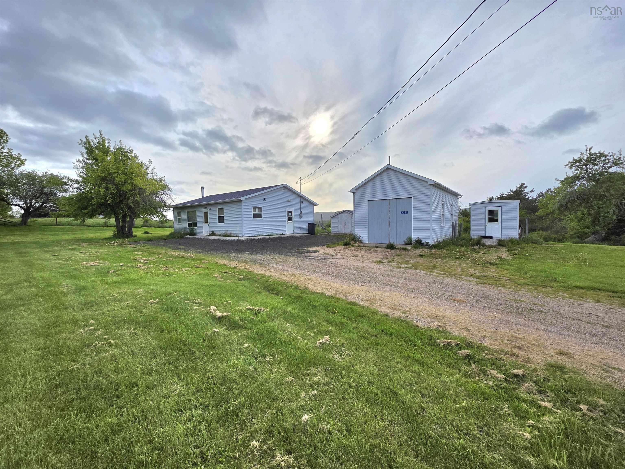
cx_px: 312
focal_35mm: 13
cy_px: 234
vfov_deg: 89.9
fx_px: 235
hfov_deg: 106.2
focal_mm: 2.2
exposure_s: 1/2500
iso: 40
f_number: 1.9
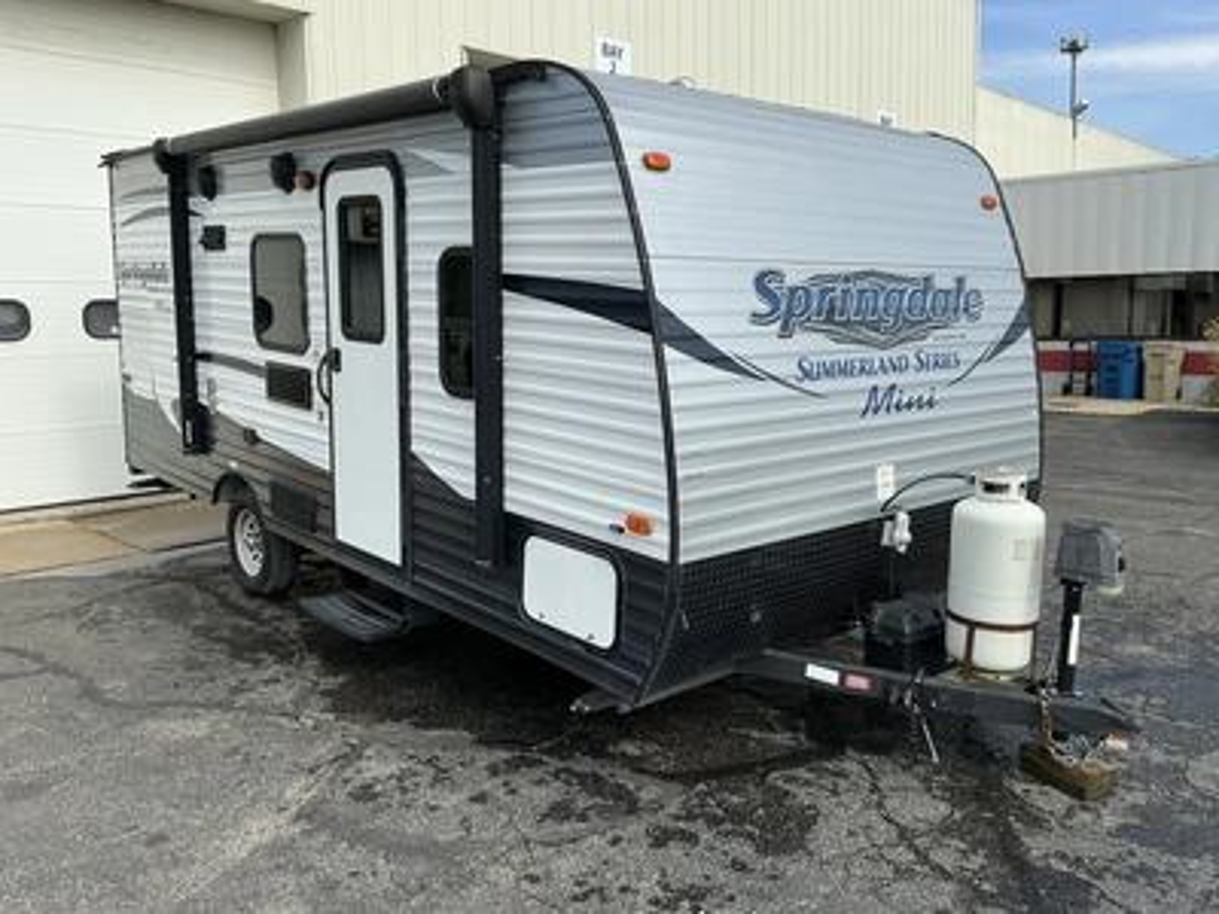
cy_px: 457
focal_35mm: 28
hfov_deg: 63.4
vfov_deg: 49.7
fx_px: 986
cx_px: 610
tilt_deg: -7.5
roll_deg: +0.6
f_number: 1.8
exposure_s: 1/1577
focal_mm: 3
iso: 25
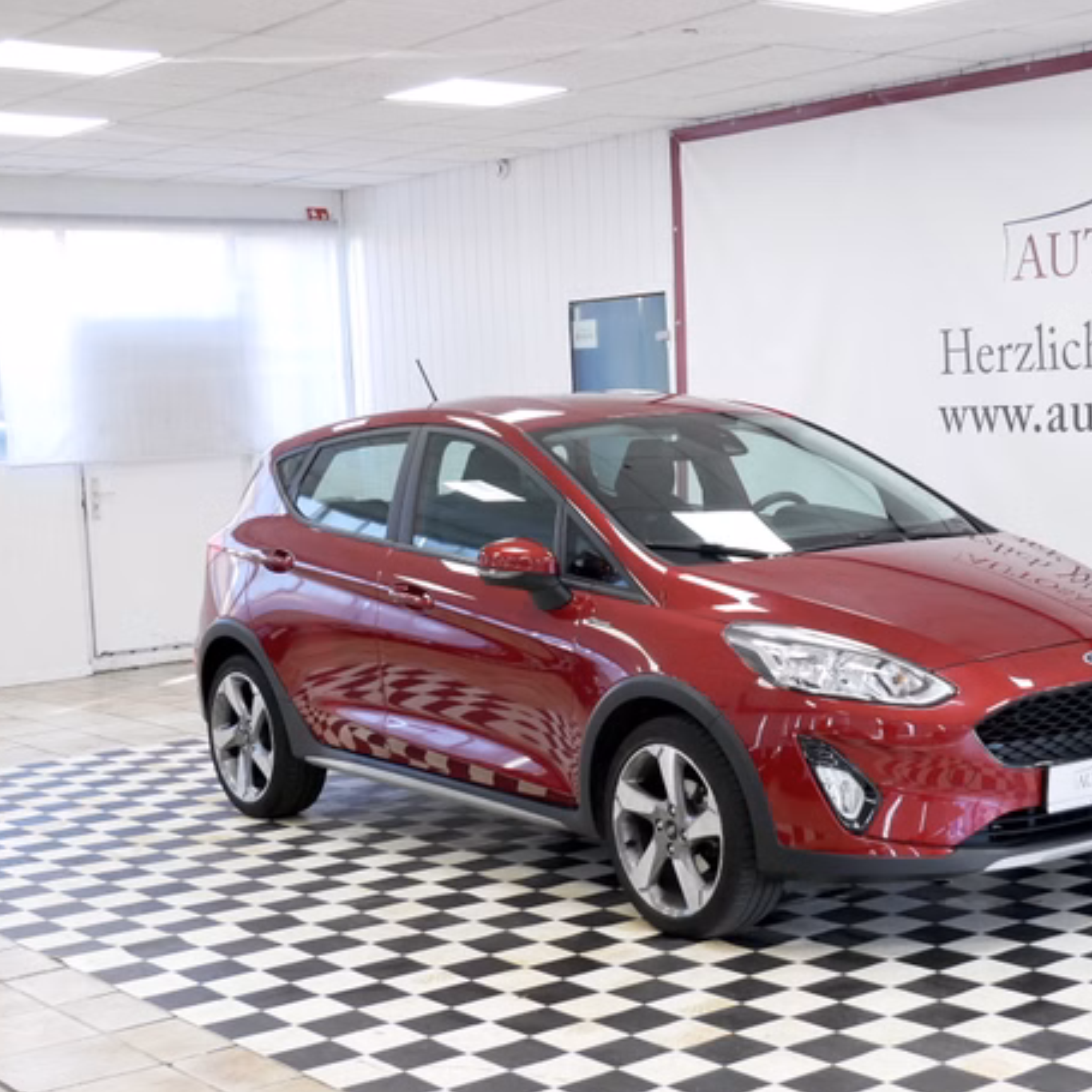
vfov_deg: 30.5
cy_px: 600
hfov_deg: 30.3
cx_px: 734
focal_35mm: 56
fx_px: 1999
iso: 640
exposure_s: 1/60
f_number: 3.9
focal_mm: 18
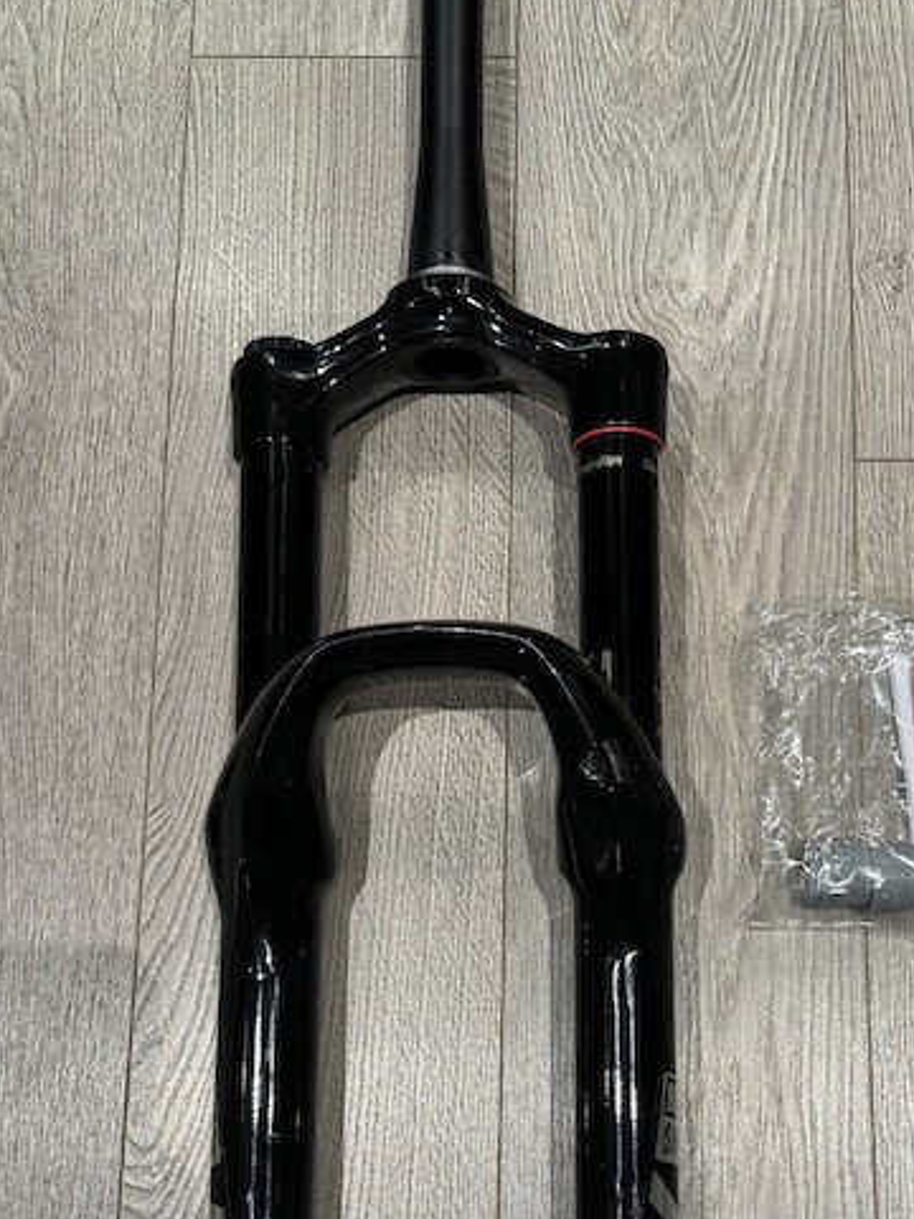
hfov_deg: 35.7
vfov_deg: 46.0
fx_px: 1408
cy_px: 818
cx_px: 586
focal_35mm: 40
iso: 200
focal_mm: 6.76
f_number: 1.78
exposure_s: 1/50
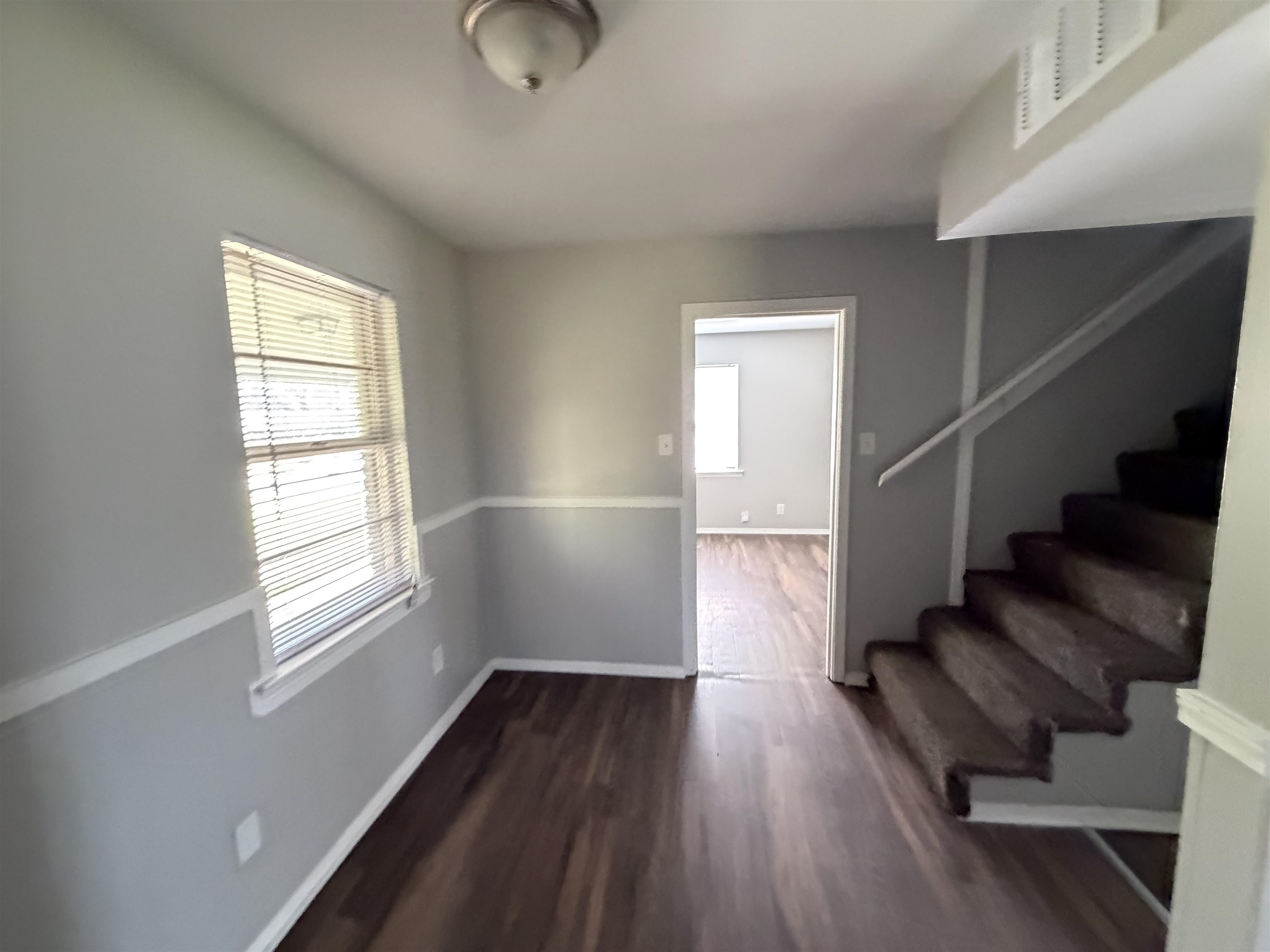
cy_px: 476
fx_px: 514
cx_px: 635
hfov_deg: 102.1
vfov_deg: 85.7
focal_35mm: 14
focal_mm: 2.22
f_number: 2.2
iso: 800
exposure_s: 1/60
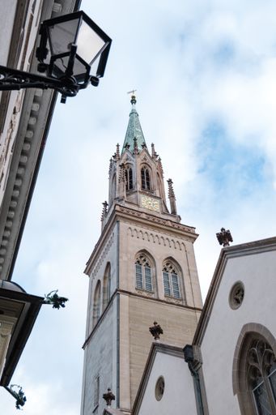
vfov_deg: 58.7
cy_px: 208
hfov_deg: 41.1
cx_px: 138
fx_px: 368
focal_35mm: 32
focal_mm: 21.4
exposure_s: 1/1000
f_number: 3.2
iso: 200
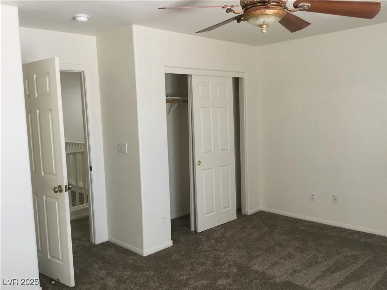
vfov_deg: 45.4
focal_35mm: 31
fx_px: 347
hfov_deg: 58.4
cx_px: 194
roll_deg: +2.3
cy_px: 145
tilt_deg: -4.2
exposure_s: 1/30
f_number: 2.4
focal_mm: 3.3
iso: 64
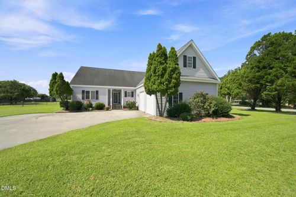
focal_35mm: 12
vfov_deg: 90.0
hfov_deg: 112.6
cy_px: 98
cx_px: 148
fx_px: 99
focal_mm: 12
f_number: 2.8
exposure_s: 1/2000
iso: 500
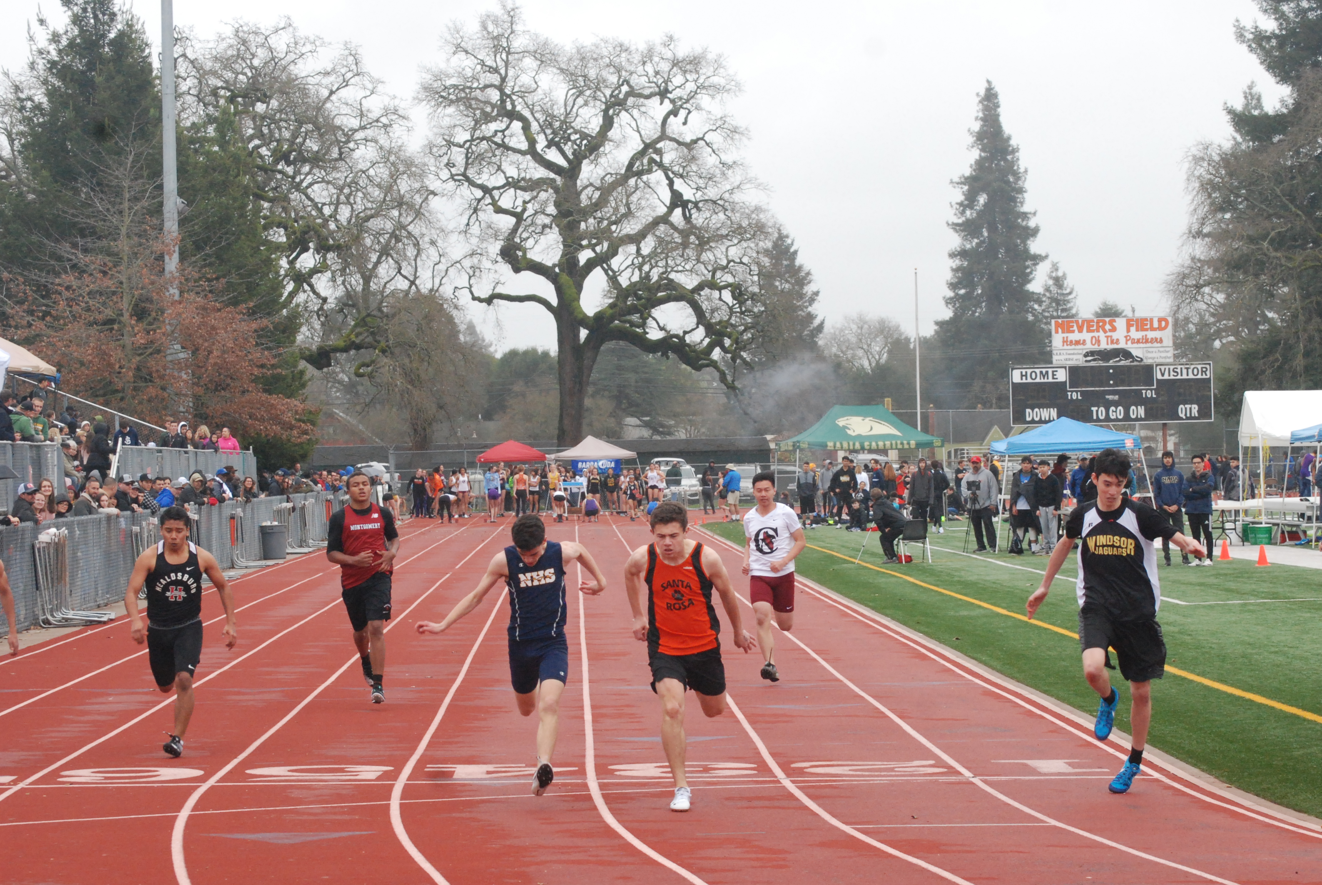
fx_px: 3699
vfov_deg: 13.6
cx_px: 736
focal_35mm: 101
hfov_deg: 20.3
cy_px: 521
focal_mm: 55
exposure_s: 1/400
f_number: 10
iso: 1000
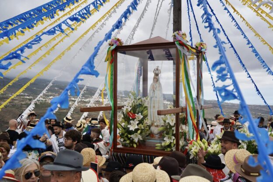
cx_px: 136
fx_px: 281
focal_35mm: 37
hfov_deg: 51.9
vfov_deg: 36.0
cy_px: 91
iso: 100
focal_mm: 37
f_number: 4.5
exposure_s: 1/320
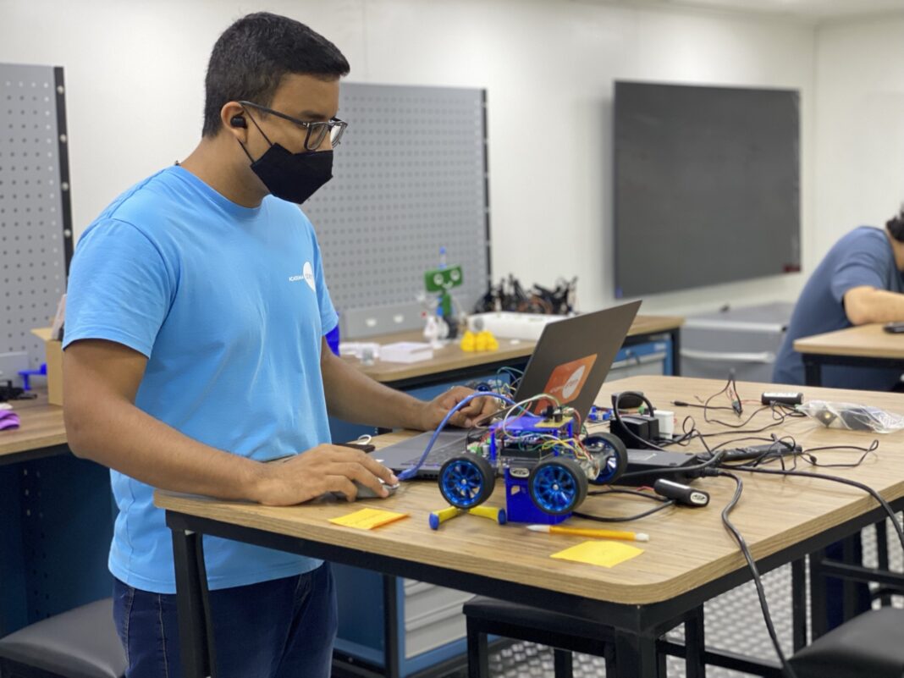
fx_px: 1358
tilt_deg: -7.0
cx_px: 452
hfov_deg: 36.8
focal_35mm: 52
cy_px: 339
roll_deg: +0.8
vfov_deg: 28.0
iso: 200
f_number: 2
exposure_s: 1/120
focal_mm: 6
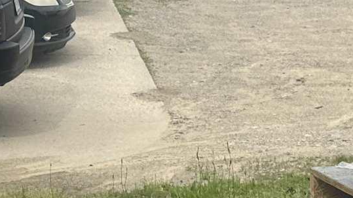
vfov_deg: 8.0
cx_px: 40
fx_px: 1394
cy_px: -63
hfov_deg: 14.3
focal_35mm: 149
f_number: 1.78
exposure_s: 1/3247
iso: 80
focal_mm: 6.86
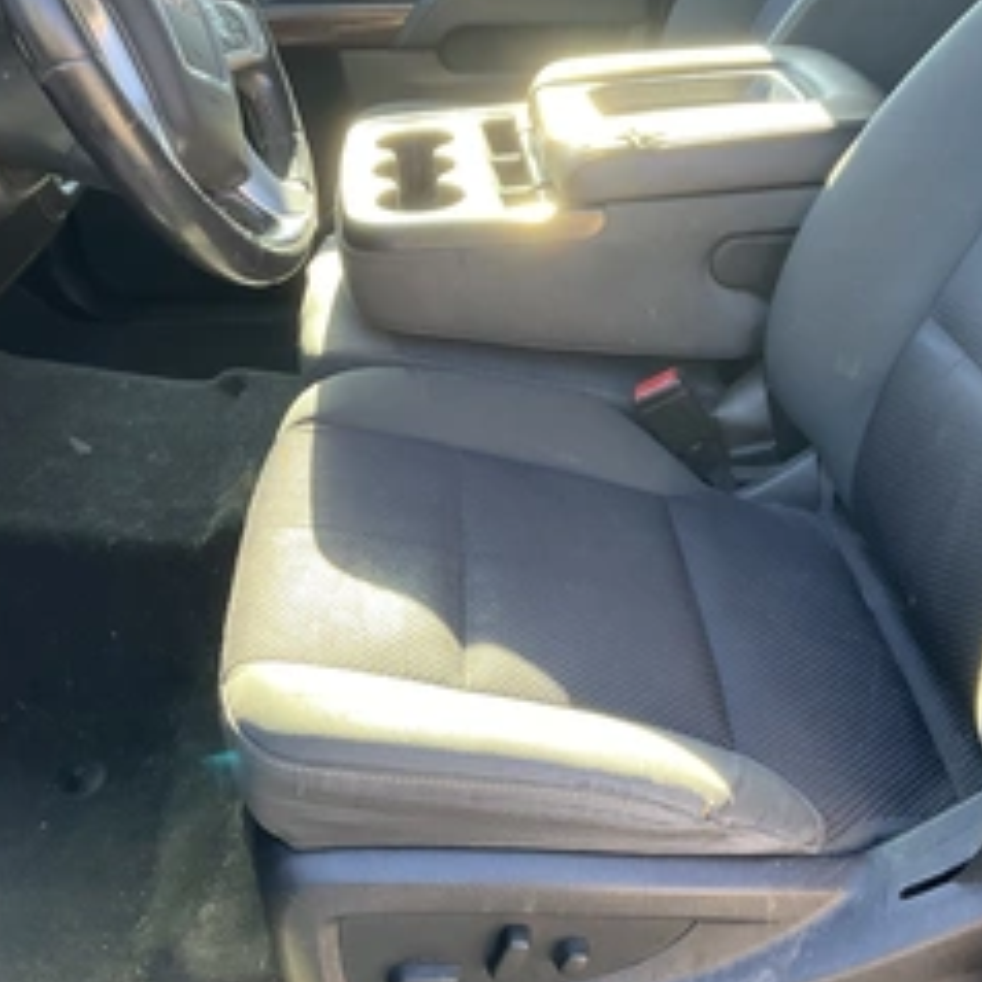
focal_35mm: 43
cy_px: 437
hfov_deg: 39.0
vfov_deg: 39.1
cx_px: 404
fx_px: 1380
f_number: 1.8
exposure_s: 1/94
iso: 64
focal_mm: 3
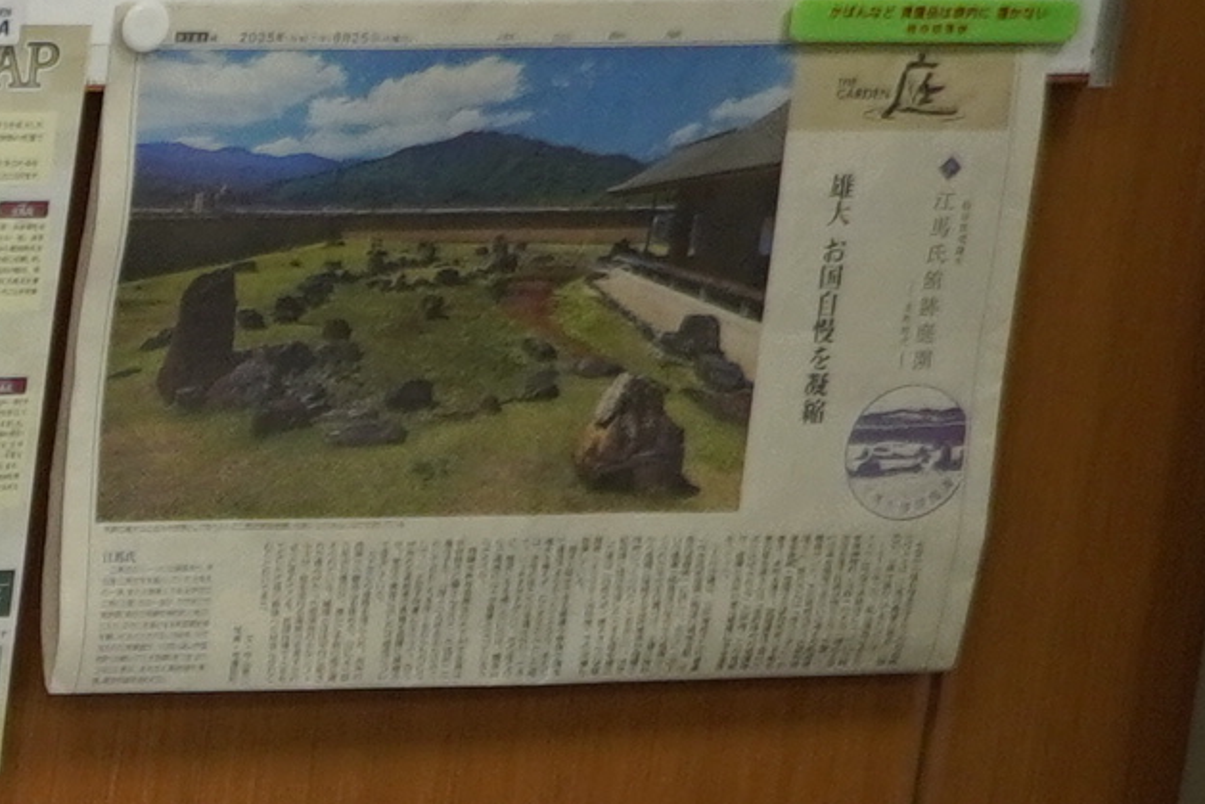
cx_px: -2726
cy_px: 2058
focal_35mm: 293
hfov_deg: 6.3
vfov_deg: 4.6
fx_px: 9824
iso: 400
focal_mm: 29
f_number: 4.5
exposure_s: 1/160
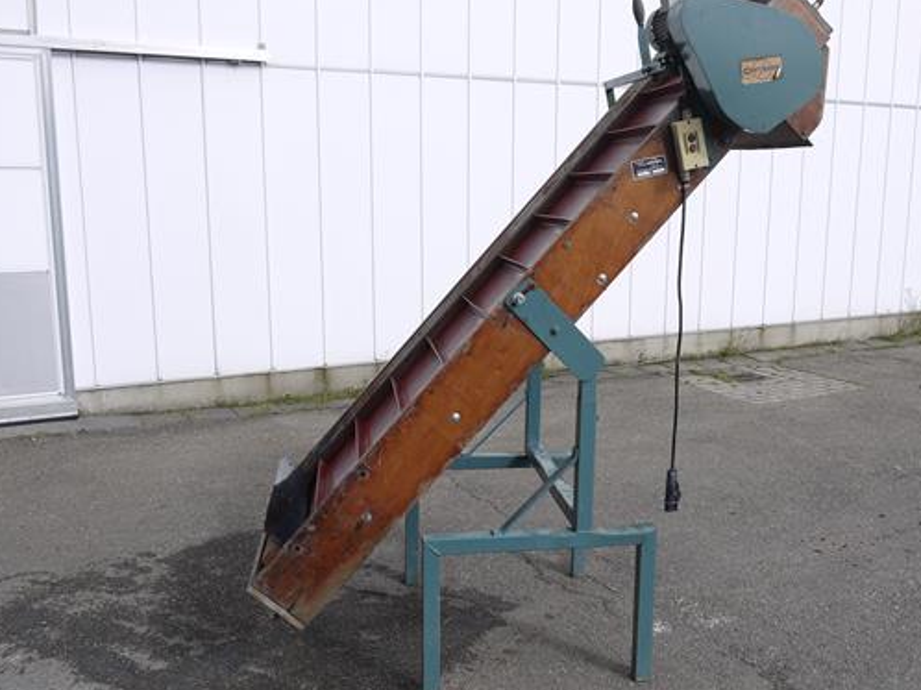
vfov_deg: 39.6
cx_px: 549
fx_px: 957
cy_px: 350
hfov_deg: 51.1
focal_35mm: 36
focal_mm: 14
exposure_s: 1/320
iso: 100
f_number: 6.3
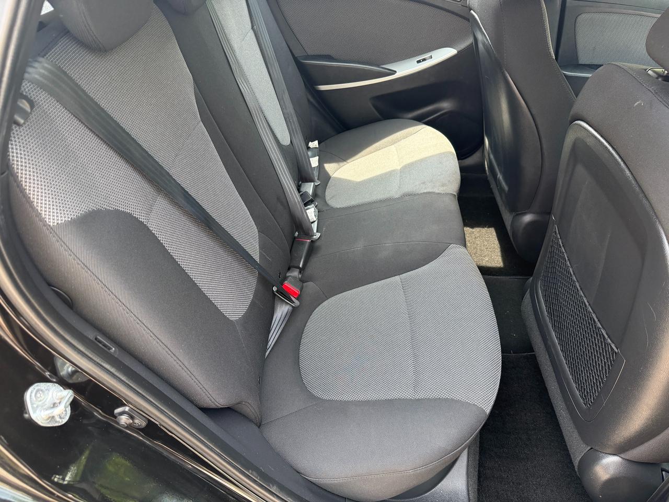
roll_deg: +1.0
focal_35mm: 24
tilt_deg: -41.1
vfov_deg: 56.8
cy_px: 251
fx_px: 464
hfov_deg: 71.6
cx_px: 334
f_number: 1.78
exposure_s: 1/243
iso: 160
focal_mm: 6.76
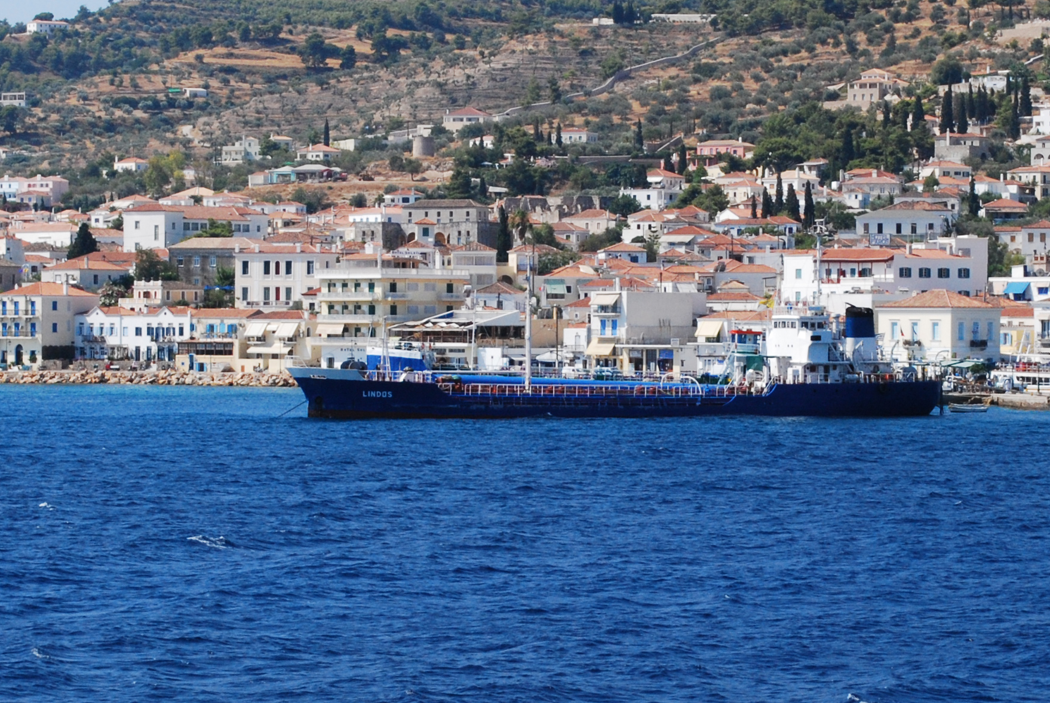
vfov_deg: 9.1
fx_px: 4439
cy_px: 296
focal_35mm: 152
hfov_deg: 13.5
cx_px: 566
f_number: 11
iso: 400
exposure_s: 1/500
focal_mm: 46
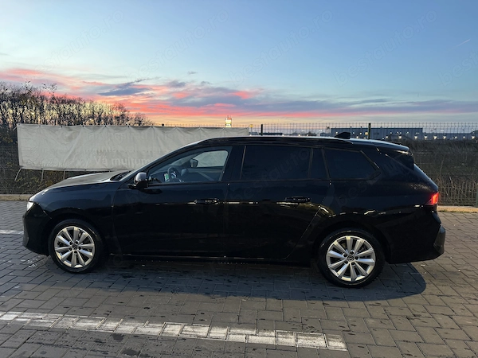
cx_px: 239
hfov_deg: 71.6
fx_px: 331
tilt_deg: -7.4
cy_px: 179
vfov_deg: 56.8
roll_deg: -0.2
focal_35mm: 24
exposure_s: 1/50
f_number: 1.78
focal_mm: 6.76
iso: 200
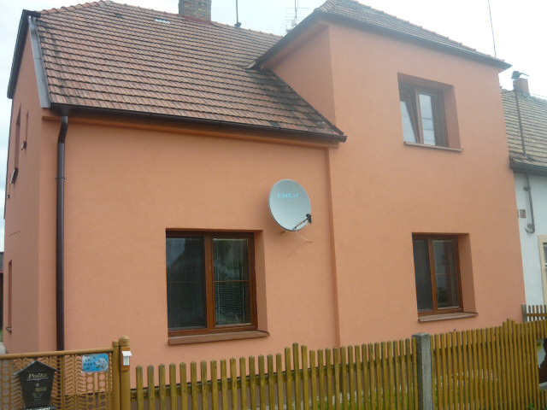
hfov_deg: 55.4
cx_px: 274
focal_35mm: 33
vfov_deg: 42.9
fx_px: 521
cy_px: 205
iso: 100
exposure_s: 1/640
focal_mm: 5.5
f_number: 2.8
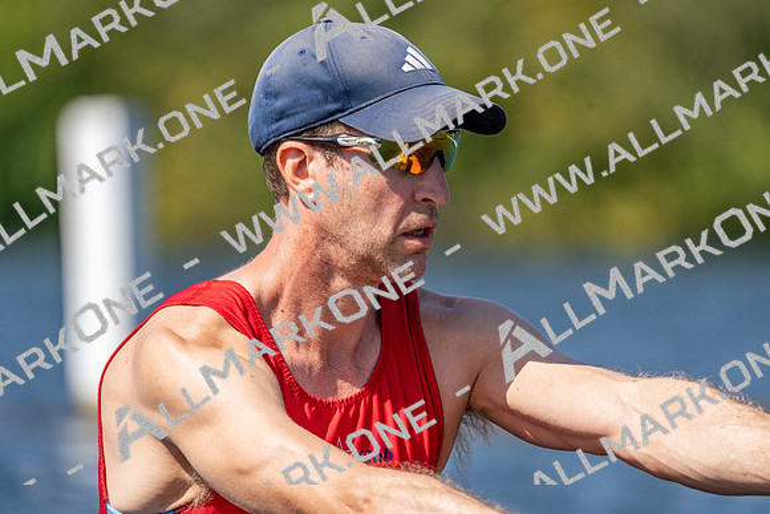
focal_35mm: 489
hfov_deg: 4.2
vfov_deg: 2.8
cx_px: 385
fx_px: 10461
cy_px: 257
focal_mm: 489
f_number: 6.3
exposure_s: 1/2000
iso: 250
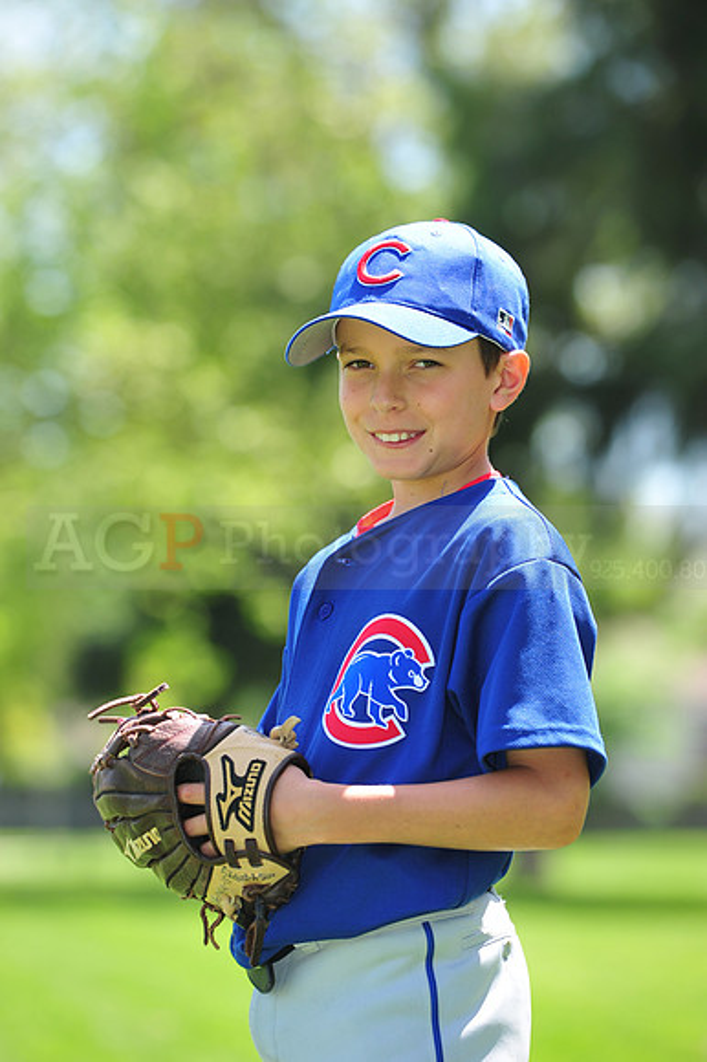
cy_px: 531
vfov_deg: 10.3
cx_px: 354
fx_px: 5898
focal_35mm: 200
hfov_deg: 6.9
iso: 200
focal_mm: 200
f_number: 5.6
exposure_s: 1/320
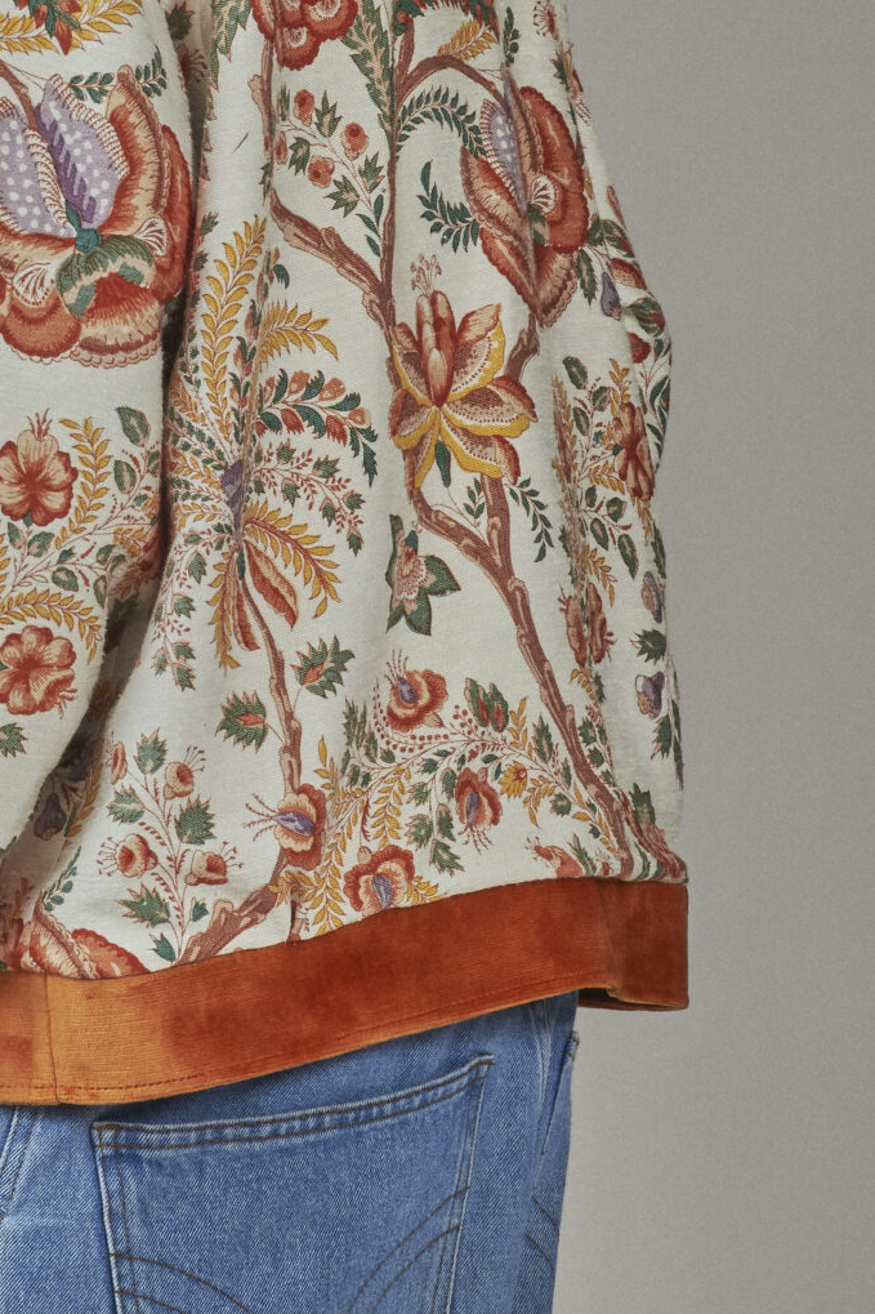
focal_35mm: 264
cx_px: 158
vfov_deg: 7.8
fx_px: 9628
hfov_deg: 5.2
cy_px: 370
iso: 200
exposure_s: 1/160
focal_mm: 105
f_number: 11
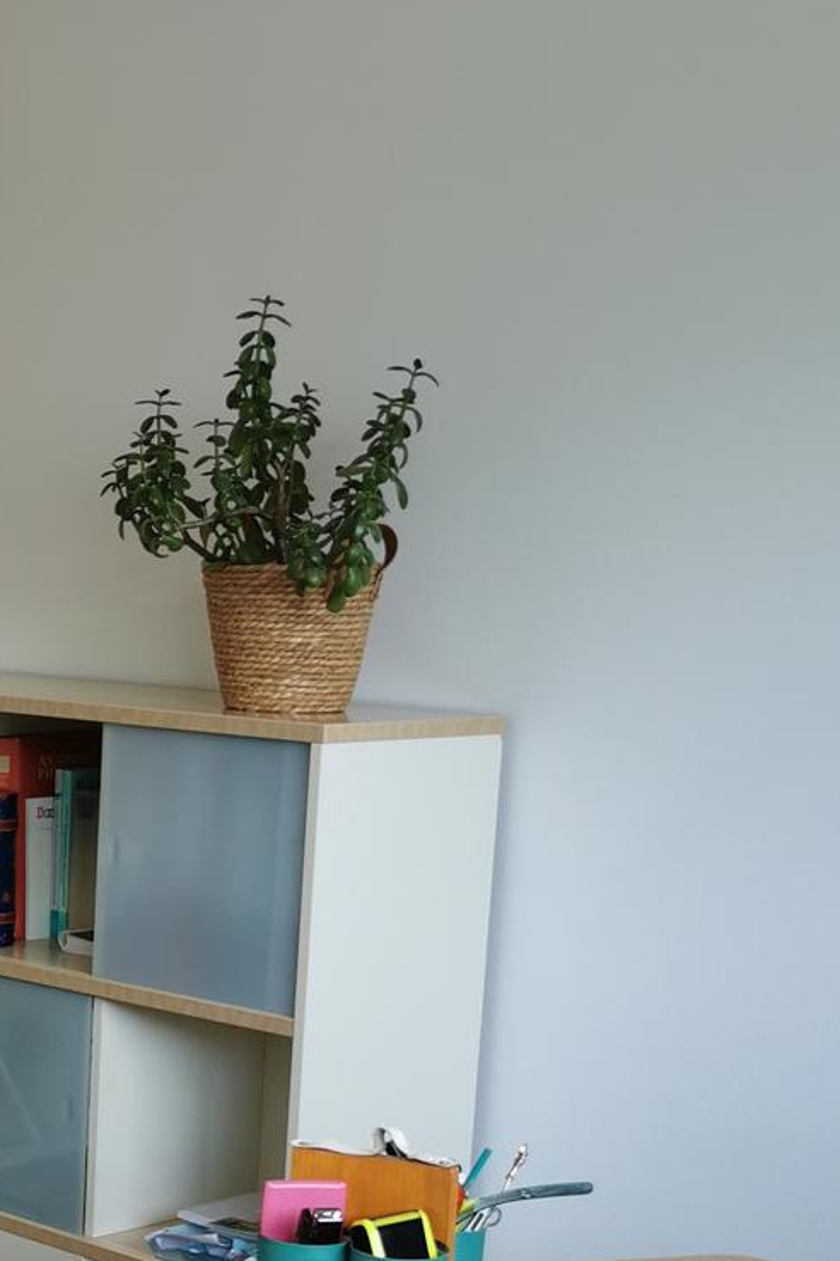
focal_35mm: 73
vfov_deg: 27.1
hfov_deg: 17.9
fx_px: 2557
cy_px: 1046
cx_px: -121
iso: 64
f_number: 1.8
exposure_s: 1/100
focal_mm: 5.58
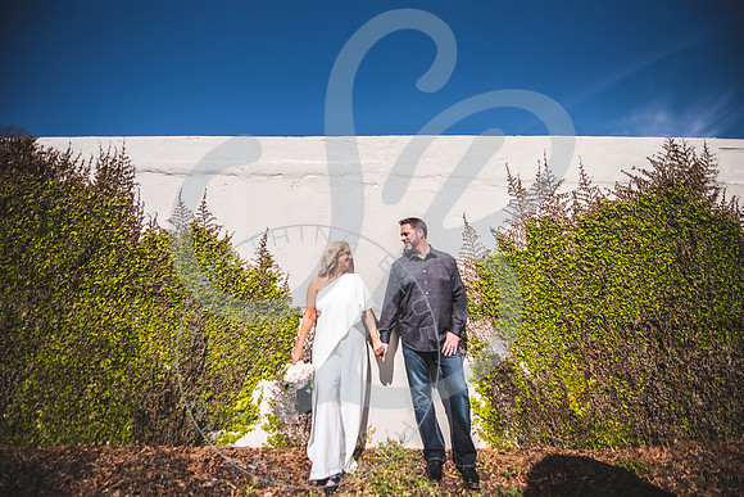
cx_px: 372
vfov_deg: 81.2
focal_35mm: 14
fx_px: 290
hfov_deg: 104.2
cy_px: 248
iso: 100
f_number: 2.8
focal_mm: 14
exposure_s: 1/4000
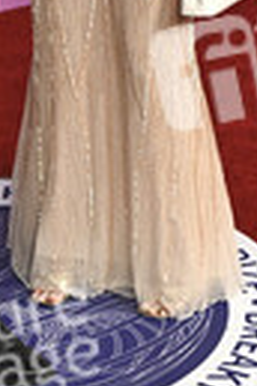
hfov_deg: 8.5
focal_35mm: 161
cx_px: 33
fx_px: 1724
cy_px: -90
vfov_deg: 12.4
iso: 2000
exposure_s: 1/320
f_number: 4
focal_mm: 52
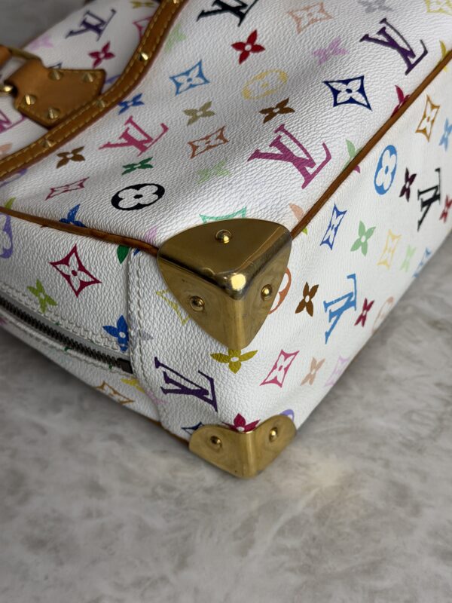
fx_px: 836
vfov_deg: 39.7
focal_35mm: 48
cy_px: 302
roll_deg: +3.0
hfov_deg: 30.3
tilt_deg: -43.3
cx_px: 226
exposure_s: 1/316
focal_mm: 6.76
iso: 64
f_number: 1.78
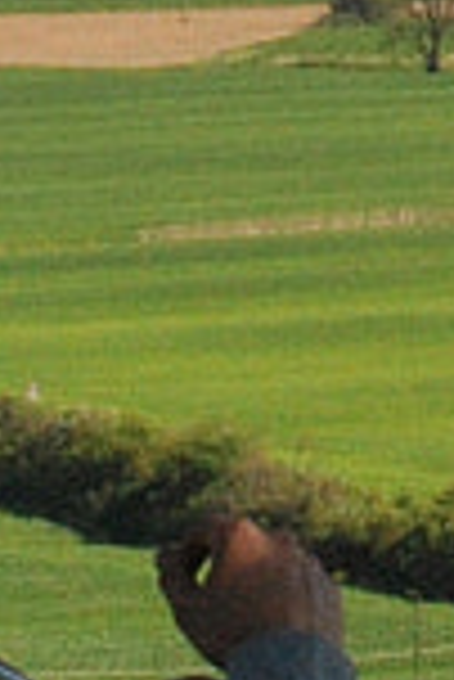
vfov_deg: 4.9
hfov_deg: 3.3
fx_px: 7813
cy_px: -705
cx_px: 1038
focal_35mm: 414
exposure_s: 1/1600
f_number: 7.1
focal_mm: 26
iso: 400
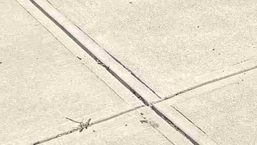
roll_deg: -0.3
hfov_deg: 14.8
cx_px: 113
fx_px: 988
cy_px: -376
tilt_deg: +1.1
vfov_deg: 7.0
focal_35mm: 145
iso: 80
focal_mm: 6.76
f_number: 1.78
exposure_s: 1/2169
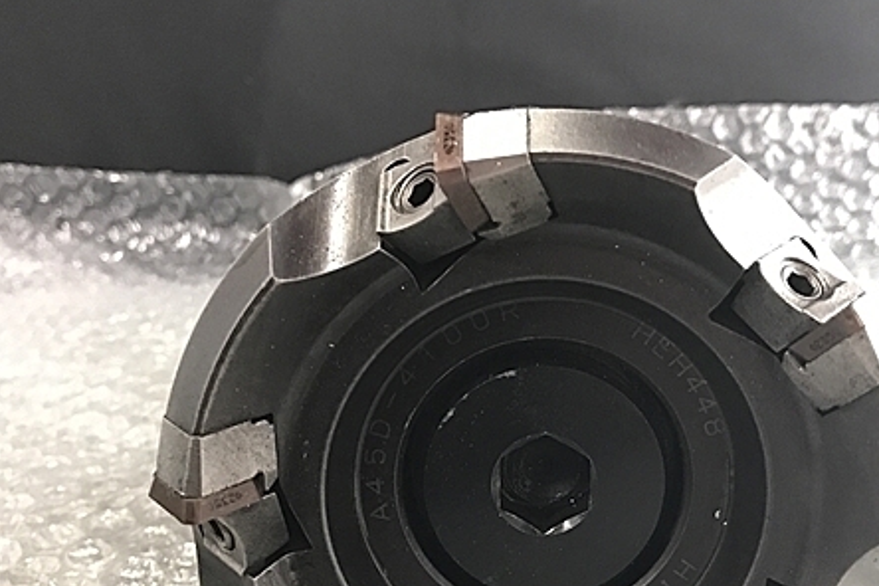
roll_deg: +1.2
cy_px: 453
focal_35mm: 42
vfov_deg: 31.2
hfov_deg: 46.1
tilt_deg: -24.8
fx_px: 1025
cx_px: 535
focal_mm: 3.99
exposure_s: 1/17
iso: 80
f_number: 1.8
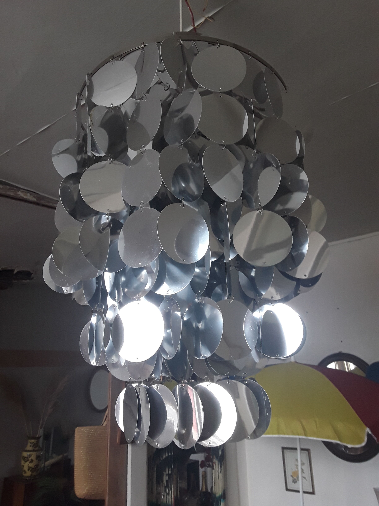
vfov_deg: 65.3
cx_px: 190
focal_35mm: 27
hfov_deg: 51.4
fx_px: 394
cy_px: 253
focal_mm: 2.91
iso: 64
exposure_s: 1/33
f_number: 1.9
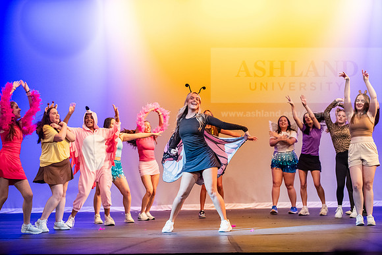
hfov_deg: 26.0
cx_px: 191
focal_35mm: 78
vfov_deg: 17.5
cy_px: 128
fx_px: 828
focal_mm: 78
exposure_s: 1/250
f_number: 3.2
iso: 4000
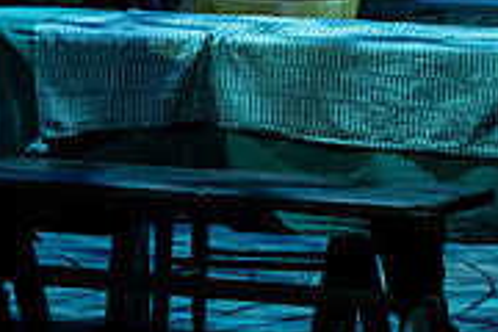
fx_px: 4910
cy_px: -51
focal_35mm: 355
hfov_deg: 5.7
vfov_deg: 3.9
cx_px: -243
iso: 1000
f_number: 5.6
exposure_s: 1/160
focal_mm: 110
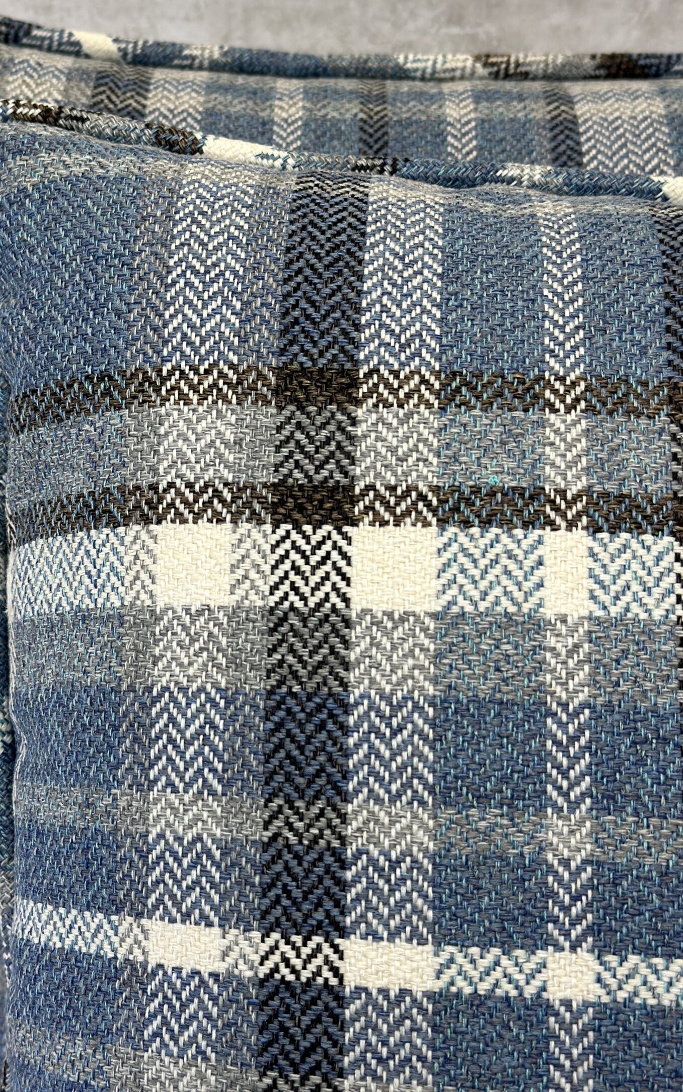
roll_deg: +0.3
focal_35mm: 60
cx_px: 209
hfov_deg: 21.5
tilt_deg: -16.5
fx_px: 1787
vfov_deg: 34.0
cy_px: 505
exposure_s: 1/170
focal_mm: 6.86
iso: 100
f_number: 1.78
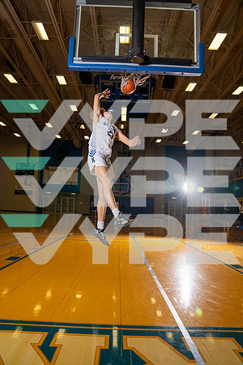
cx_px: 122
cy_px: 182
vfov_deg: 73.7
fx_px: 243
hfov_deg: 53.1
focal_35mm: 24
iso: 160
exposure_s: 1/250
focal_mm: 24
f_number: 5
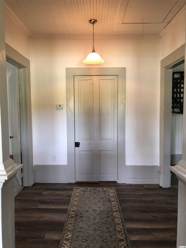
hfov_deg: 49.7
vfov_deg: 63.4
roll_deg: +0.0
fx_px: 201
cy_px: 124
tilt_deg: -4.0
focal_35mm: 28
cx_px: 93
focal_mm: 3.99
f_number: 1.8
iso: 50
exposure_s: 1/15
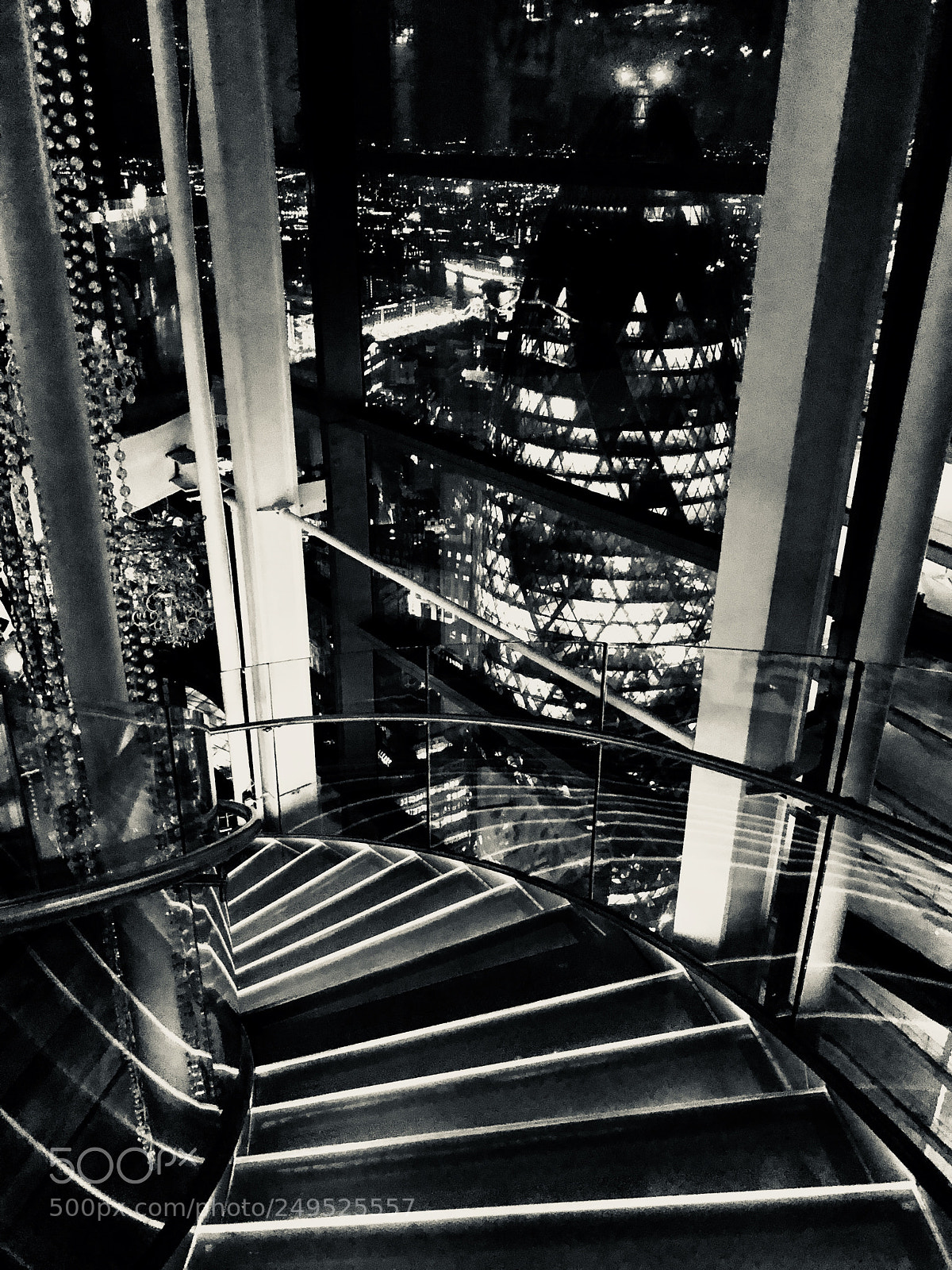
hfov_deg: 49.7
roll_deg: +0.5
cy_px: 635
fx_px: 1027
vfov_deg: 63.4
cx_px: 476
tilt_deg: -24.6
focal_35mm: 28
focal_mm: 4
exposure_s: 1/4
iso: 320
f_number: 1.8
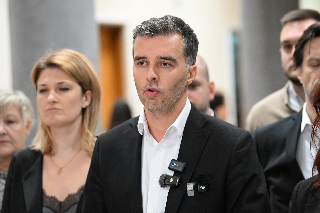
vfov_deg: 8.6
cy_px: 106
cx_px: 160
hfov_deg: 12.8
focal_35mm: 160
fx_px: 1422
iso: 6400
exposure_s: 1/200
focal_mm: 160
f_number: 4
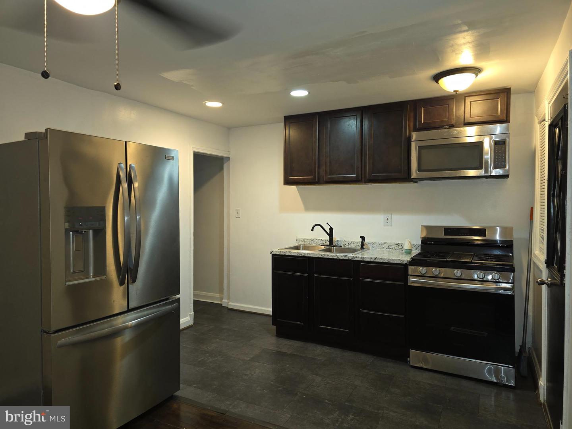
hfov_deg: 73.9
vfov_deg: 58.9
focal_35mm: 23
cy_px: 214
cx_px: 286
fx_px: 380
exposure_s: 1/24
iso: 100
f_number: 1.7
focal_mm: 6.3
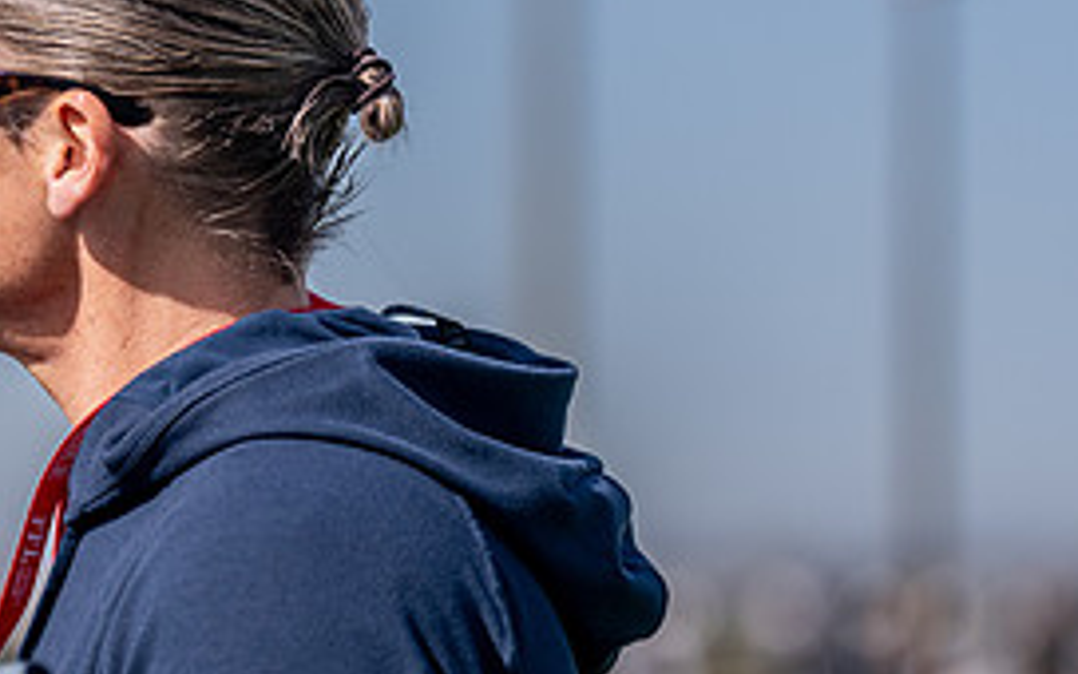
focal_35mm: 310
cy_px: 334
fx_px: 9107
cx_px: 243
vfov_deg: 4.2
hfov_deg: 6.8
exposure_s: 1/4000
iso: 125
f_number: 2.8
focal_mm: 125
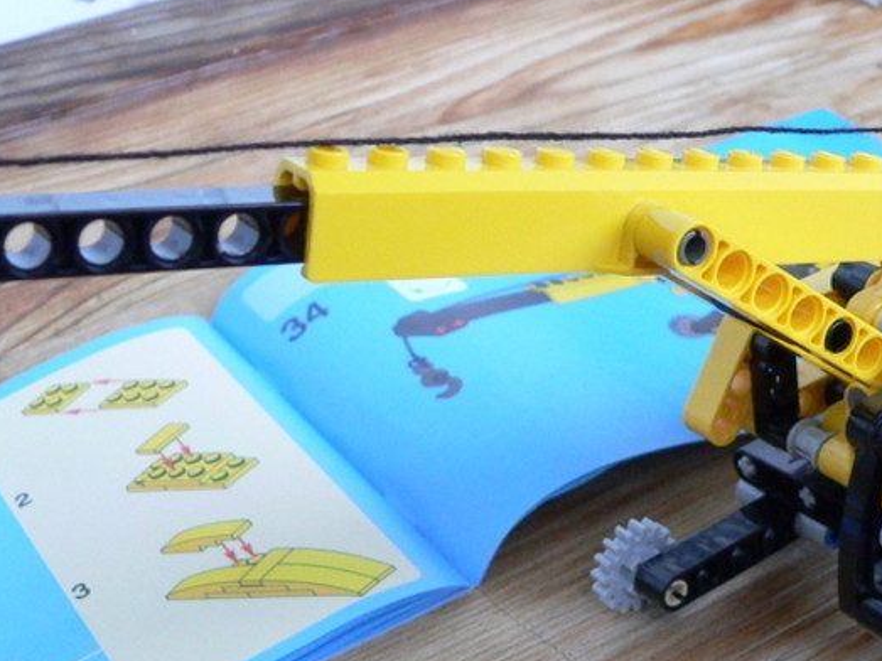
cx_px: 673
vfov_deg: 23.3
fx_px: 1579
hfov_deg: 30.6
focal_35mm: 62
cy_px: 515
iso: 400
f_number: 2.8
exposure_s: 1/60
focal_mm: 6
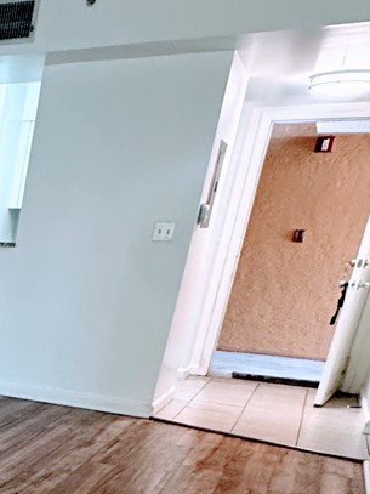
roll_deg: -2.2
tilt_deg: -18.8
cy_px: 505
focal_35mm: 55
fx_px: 784
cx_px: -300
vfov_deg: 32.0
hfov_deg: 19.6
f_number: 2.2
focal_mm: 2.22
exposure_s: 1/96
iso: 320
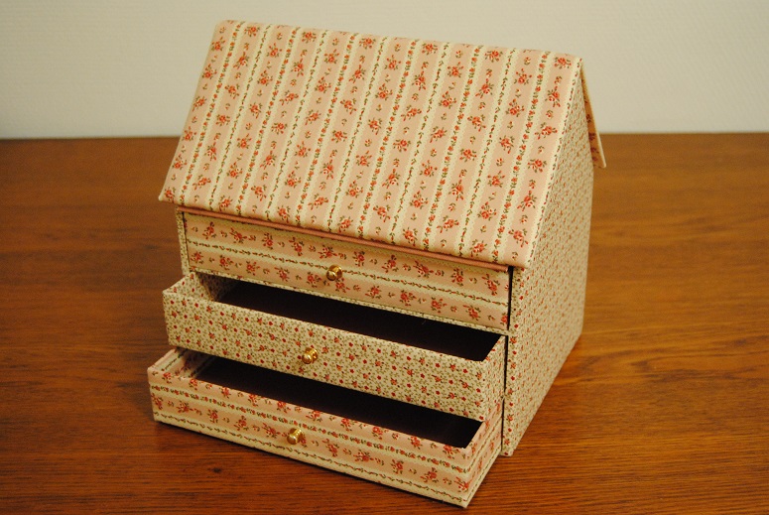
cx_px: 384
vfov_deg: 26.6
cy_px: 258
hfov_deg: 38.8
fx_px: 1091
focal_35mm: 51
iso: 1100
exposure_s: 1/30
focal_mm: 34
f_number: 4.5
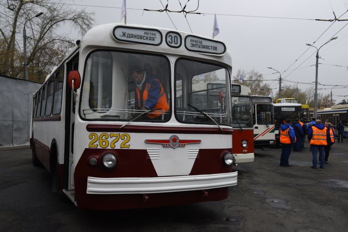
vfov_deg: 38.9
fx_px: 329
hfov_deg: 55.8
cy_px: 116
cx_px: 174
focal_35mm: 34
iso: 1000
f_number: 5.6
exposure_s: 1/640
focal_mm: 34
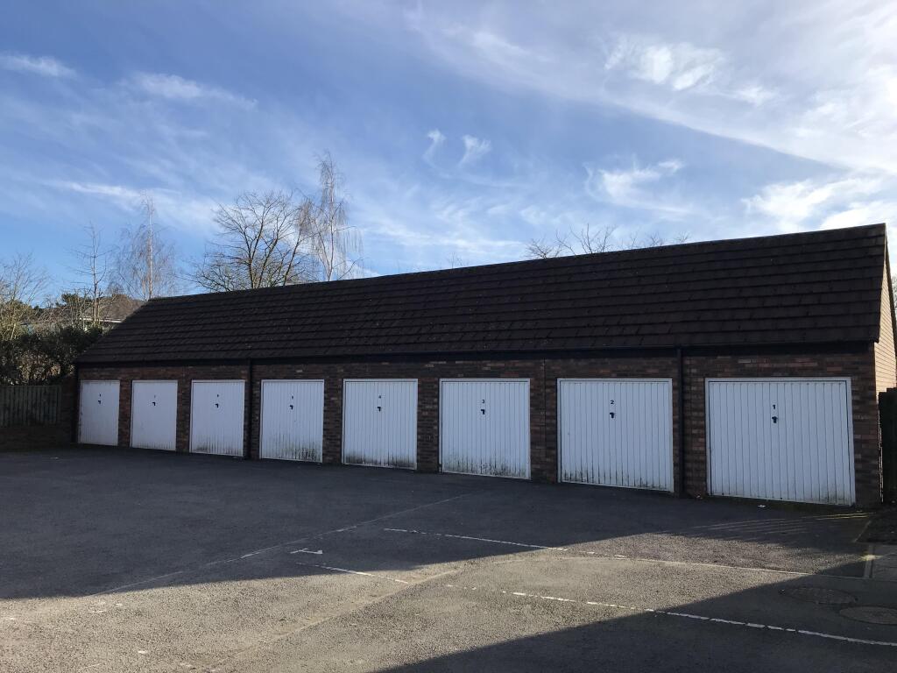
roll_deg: +0.4
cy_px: 336
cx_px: 448
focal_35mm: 28
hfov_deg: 63.4
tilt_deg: +5.2
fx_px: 726
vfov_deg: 49.7
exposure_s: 1/1623
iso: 20
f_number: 1.8
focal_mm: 3.99
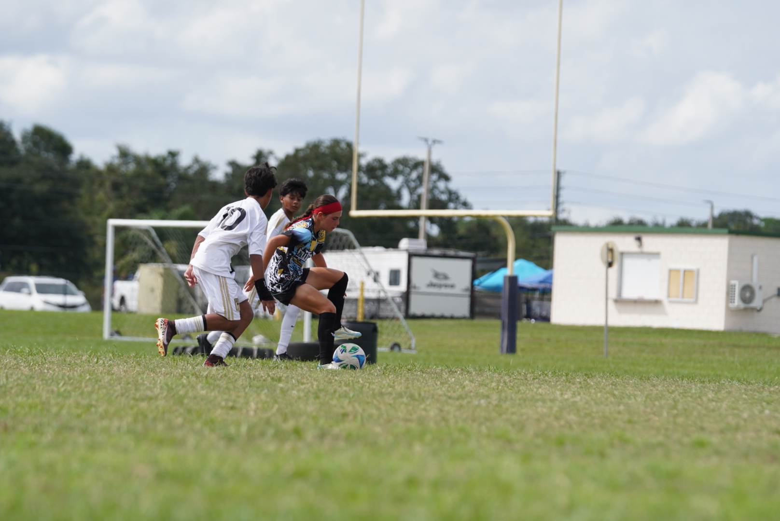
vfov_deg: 5.5
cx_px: 390
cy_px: 260
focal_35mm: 250
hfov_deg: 8.2
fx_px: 5431
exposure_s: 1/2000
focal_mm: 167
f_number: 4
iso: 200
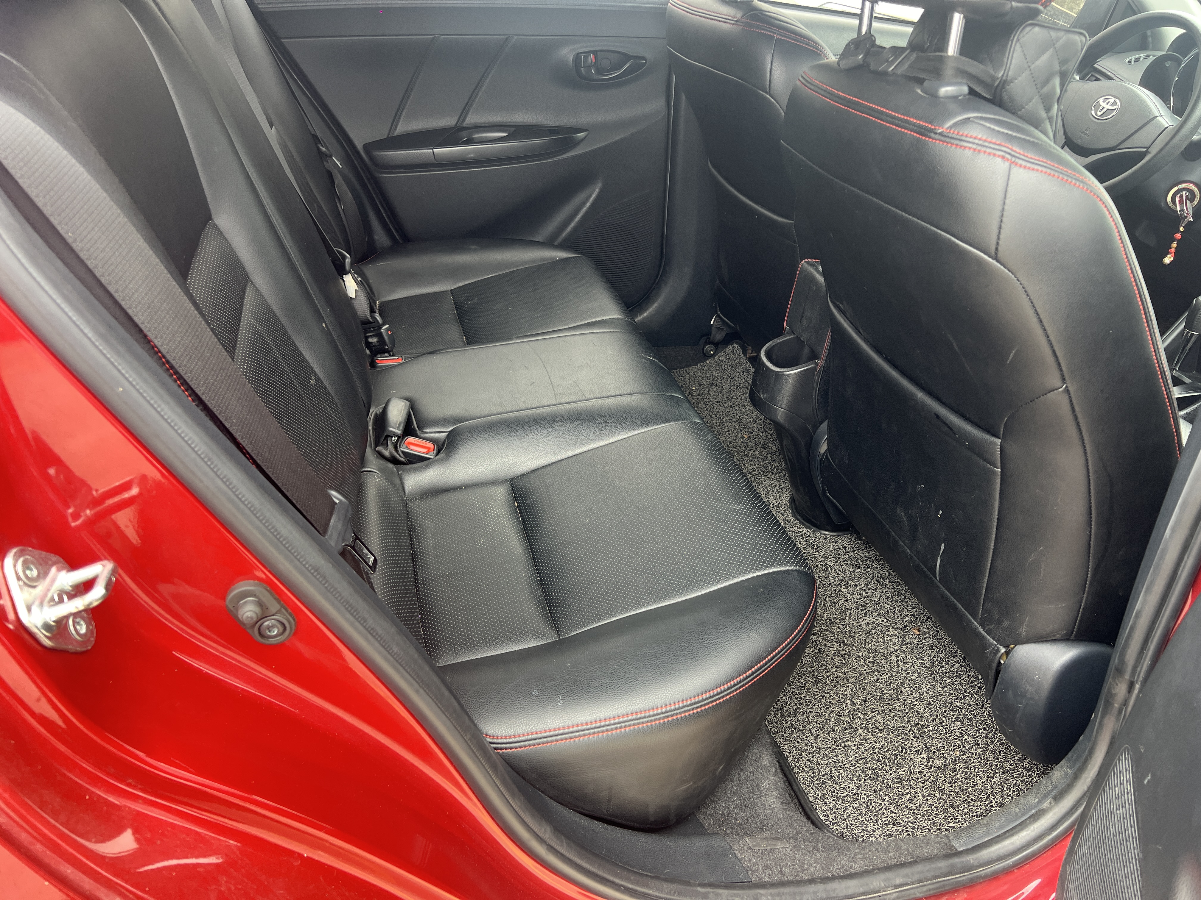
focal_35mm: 26
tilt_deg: -29.9
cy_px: 450
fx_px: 902
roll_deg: -5.3
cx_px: 600
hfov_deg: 67.3
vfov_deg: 53.1
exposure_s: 1/121
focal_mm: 5.7
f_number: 1.5
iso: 80
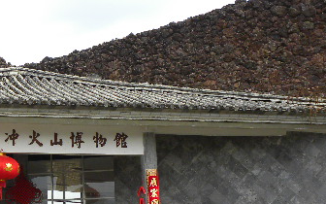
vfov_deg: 14.0
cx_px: 17
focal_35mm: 93
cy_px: 132
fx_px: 826
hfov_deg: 21.7
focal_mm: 8.2
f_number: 4
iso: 64
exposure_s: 1/212
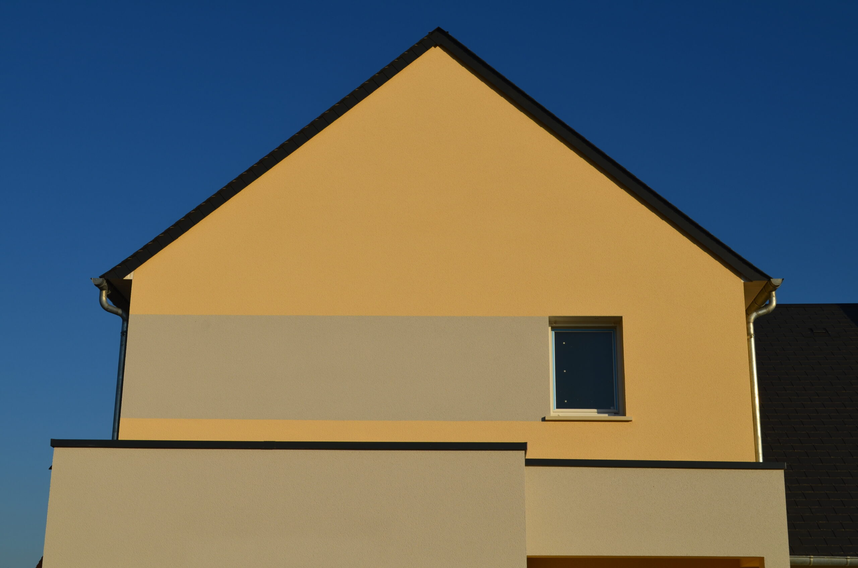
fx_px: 1213
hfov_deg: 39.0
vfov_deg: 26.4
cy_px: 284
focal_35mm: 51
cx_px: 429
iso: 100
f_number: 10
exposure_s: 1/400
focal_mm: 34
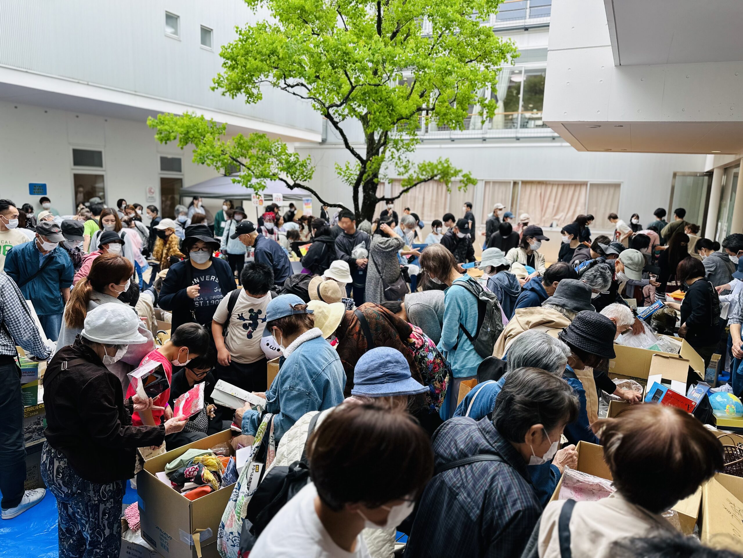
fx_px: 515
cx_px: 372
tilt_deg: -10.5
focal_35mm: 24
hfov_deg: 71.6
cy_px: 279
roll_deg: -1.5
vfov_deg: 56.8
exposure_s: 1/390
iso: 80
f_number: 1.78
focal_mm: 6.86
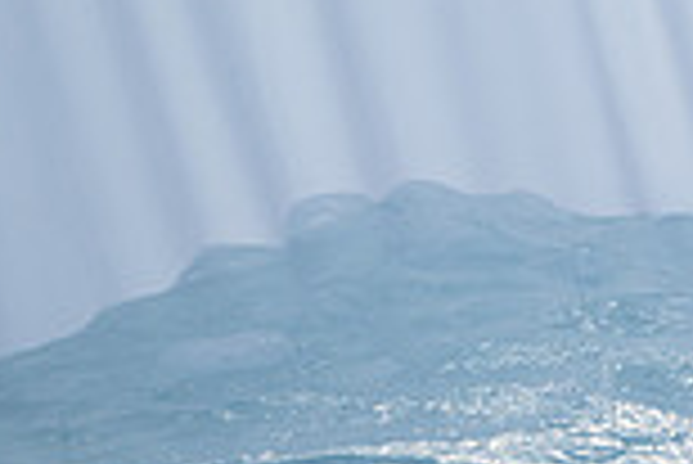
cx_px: 1655
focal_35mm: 649
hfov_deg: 3.1
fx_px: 12505
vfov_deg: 2.1
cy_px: -472
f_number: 2.8
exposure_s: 1/2000
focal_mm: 125
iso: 100
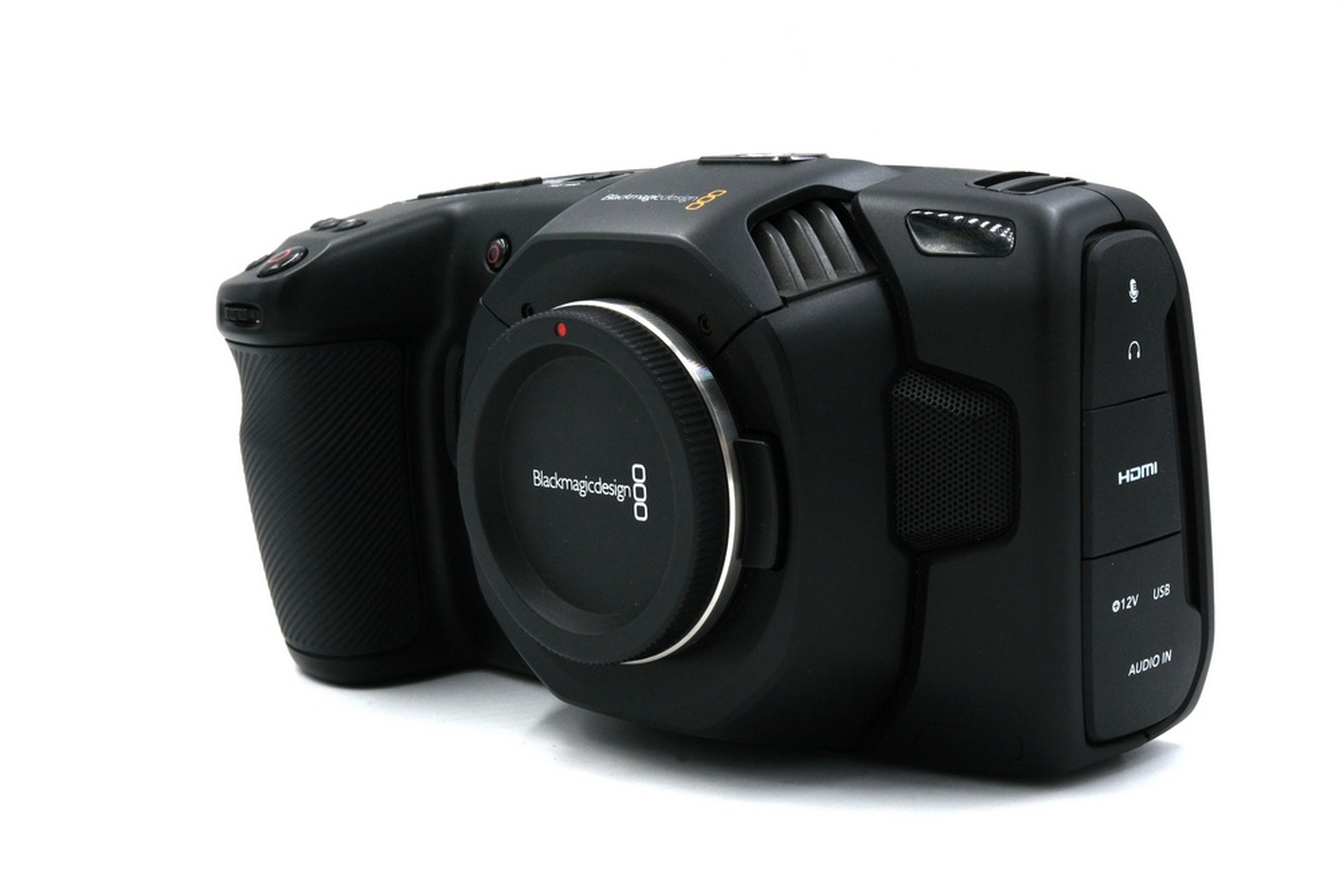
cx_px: 672
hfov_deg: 36.9
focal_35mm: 54
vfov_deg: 25.1
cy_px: 448
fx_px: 2015
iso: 800
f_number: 18
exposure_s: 1/125
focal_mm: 35.8
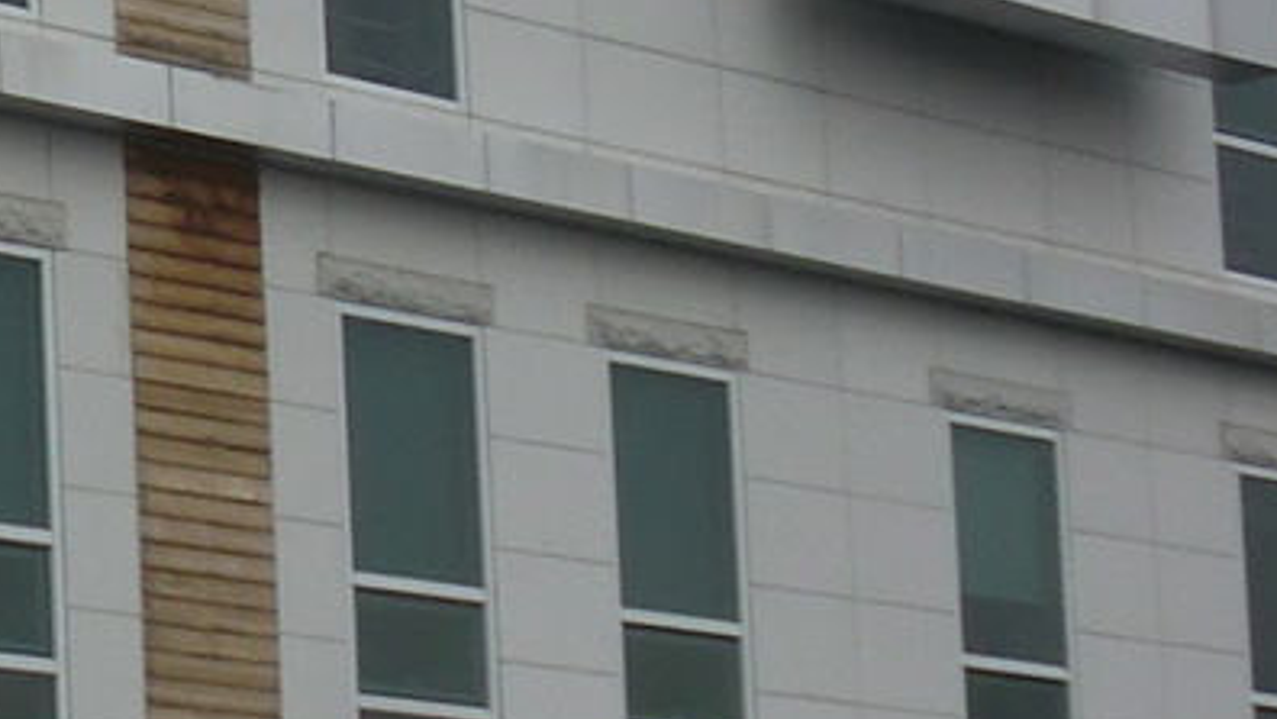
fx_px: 6266
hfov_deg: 10.8
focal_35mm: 185
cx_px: -1161
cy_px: 506
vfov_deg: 6.6
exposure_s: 1/800
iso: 64
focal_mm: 6.3
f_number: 3.1
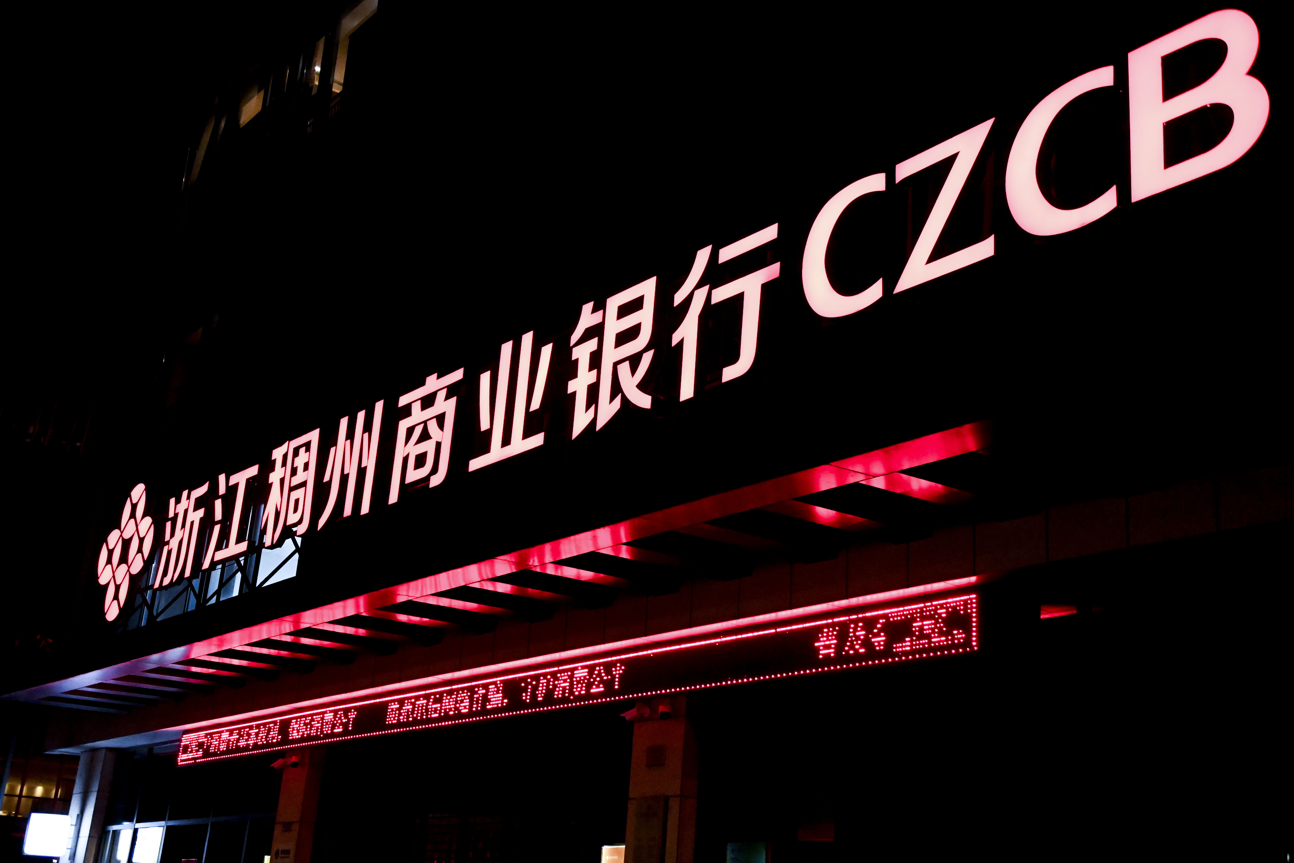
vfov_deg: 29.9
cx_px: 647
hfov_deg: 43.6
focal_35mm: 45
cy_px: 432
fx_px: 1617
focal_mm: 45
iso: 18000
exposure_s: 1/320
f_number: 2.8
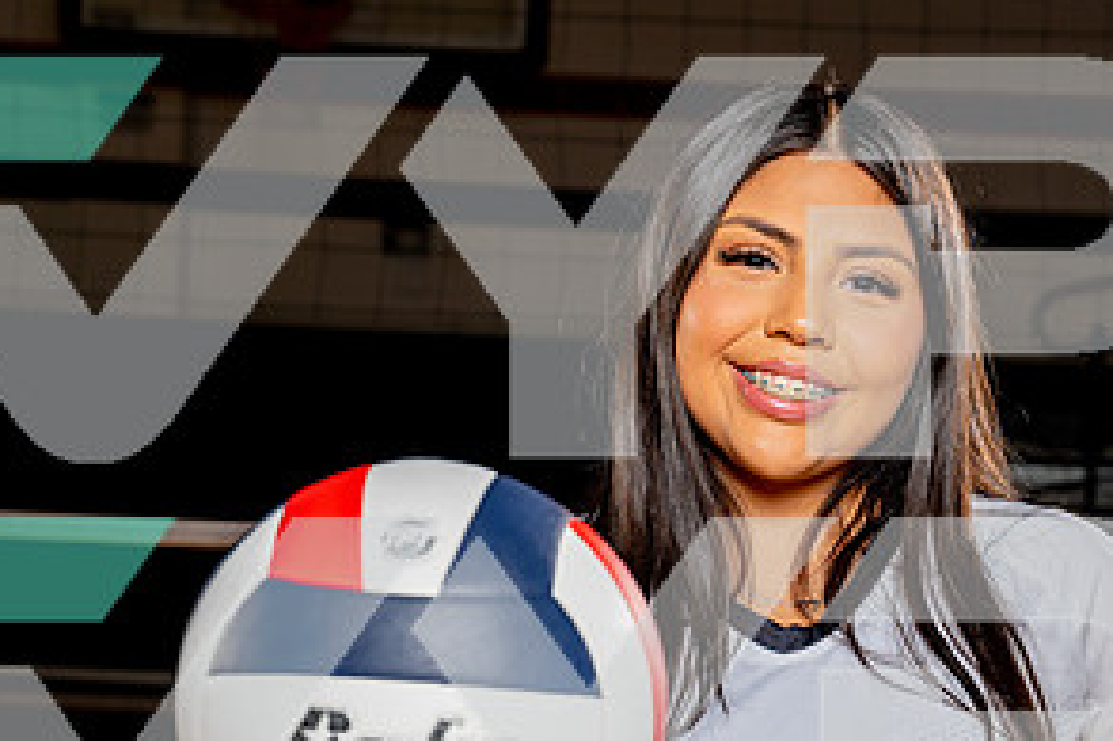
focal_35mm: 123
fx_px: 3800
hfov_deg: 16.6
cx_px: 745
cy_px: 720
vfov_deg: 11.0
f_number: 5.6
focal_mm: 59
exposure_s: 1/250
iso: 100
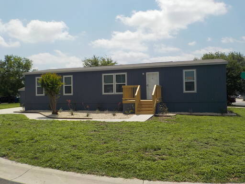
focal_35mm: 30
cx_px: 122
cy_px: 92
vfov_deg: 46.8
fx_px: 212
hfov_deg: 60.0
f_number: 6.6
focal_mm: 4.1
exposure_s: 1/640
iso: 125
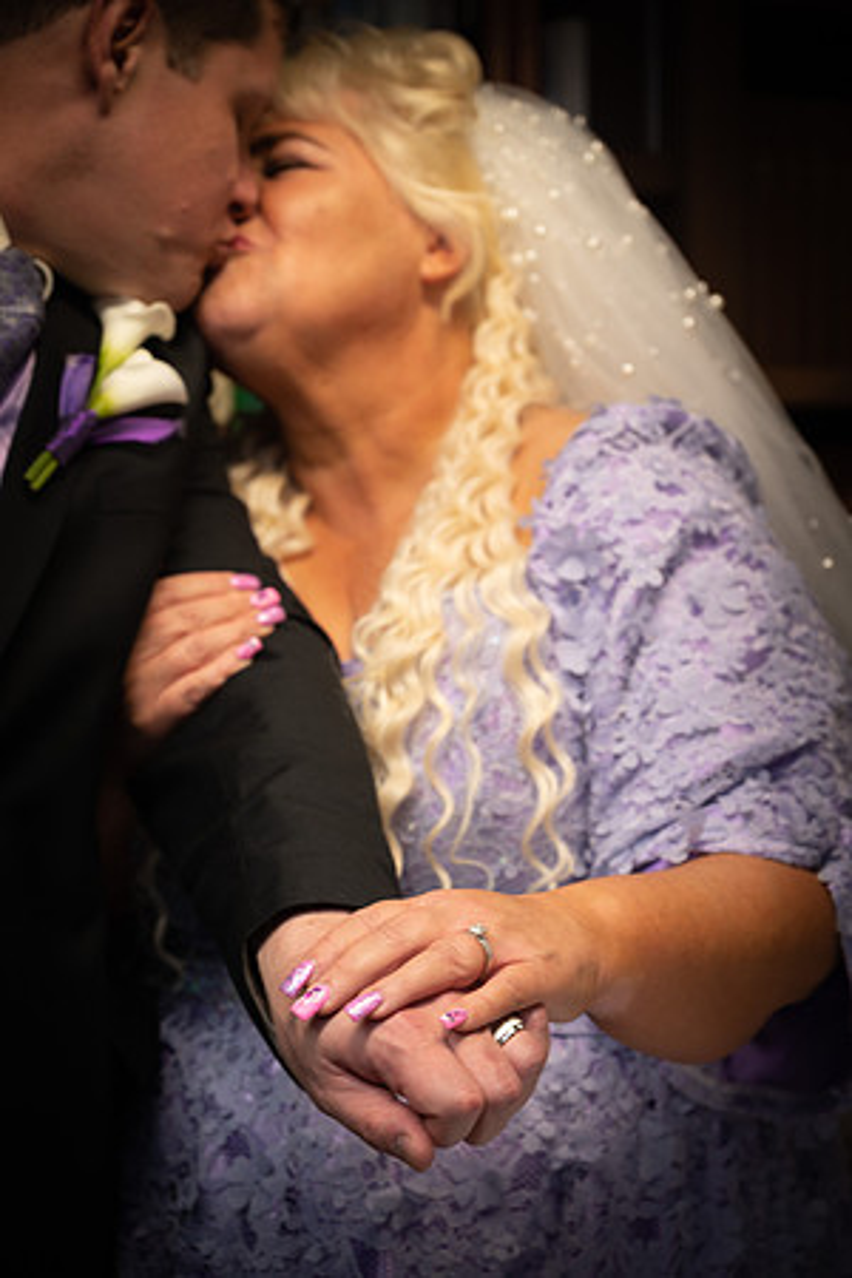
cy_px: 639
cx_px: 426
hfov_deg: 19.5
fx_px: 2485
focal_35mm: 70
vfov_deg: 28.8
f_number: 4
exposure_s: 1/50
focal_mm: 70
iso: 400
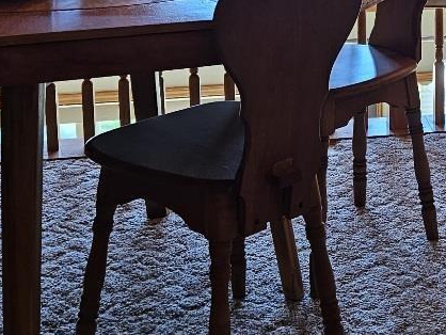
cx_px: 481
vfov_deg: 16.2
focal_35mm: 88
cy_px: -61
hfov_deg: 21.2
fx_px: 1134
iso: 100
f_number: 1.8
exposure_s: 1/120
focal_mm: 5.4
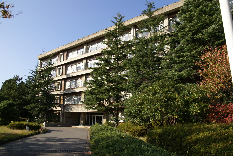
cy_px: 78
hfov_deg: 70.4
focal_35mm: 26
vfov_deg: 50.5
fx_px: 165
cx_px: 116
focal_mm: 17
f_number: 9
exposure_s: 1/160
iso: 100
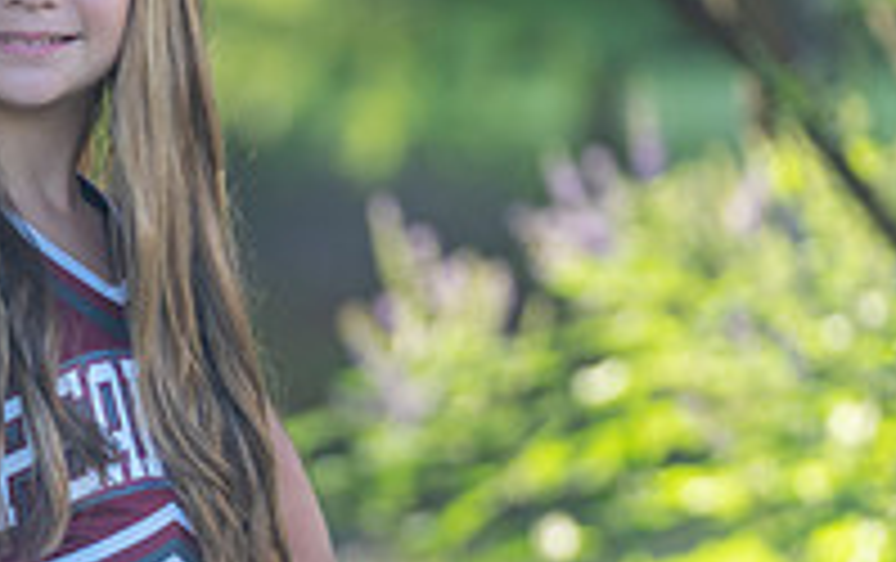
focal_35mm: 406
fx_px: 9928
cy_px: 393
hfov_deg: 5.2
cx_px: 14
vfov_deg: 3.2
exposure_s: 1/320
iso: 200
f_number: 2.8
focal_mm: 137
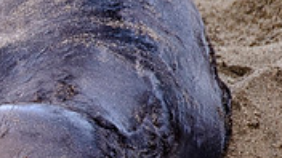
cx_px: -164
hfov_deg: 0.9
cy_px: 165
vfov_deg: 0.5
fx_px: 17894
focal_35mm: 2393
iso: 800
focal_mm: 400
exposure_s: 1/35
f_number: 5.6
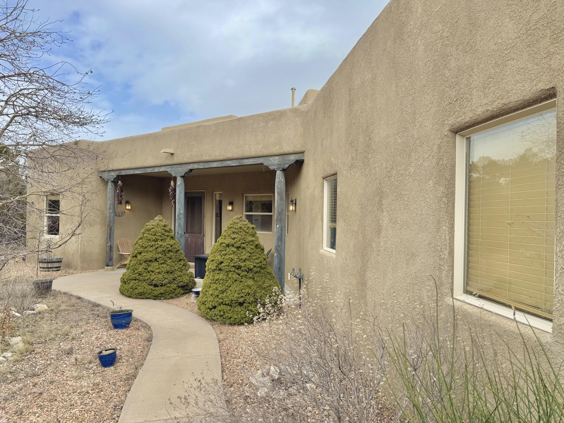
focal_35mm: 24
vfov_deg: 56.8
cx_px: 282
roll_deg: -0.6
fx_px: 391
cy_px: 212
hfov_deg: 71.6
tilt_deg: -0.1
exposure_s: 1/2445
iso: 80
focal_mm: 6.76
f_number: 1.78
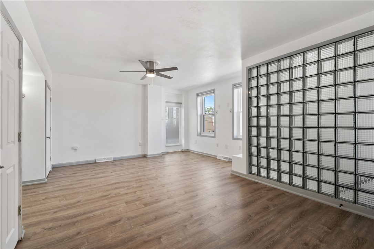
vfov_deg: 73.7
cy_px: 124
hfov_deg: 96.7
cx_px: 187
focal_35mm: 16
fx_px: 166
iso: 160
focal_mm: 16
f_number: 6.3
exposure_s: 1/30
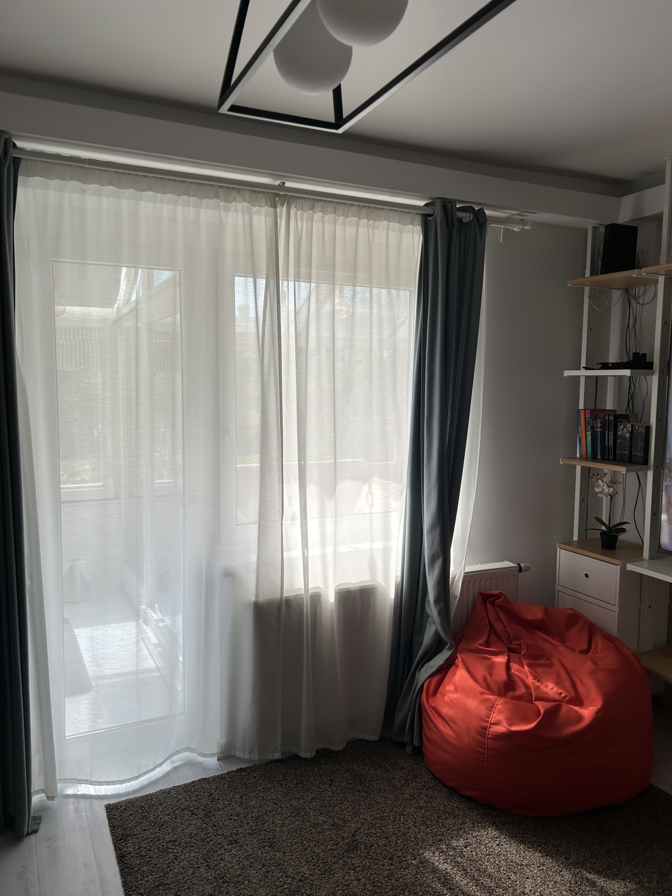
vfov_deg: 67.3
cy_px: 448
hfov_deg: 53.1
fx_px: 673
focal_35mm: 26
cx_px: 336
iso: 50
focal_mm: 5.7
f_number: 1.5
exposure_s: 1/340
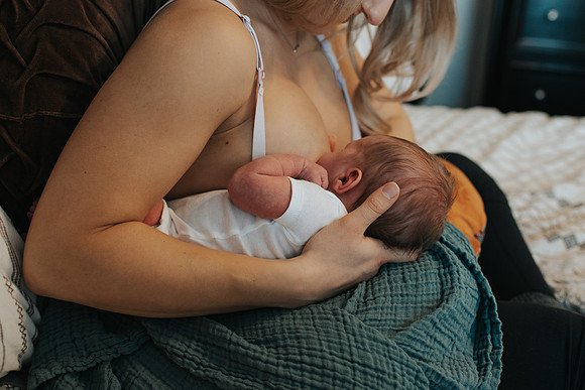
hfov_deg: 48.1
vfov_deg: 33.2
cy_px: 182
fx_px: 655
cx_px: 300
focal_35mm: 40
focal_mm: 35
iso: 1000
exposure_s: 1/250
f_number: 2.8
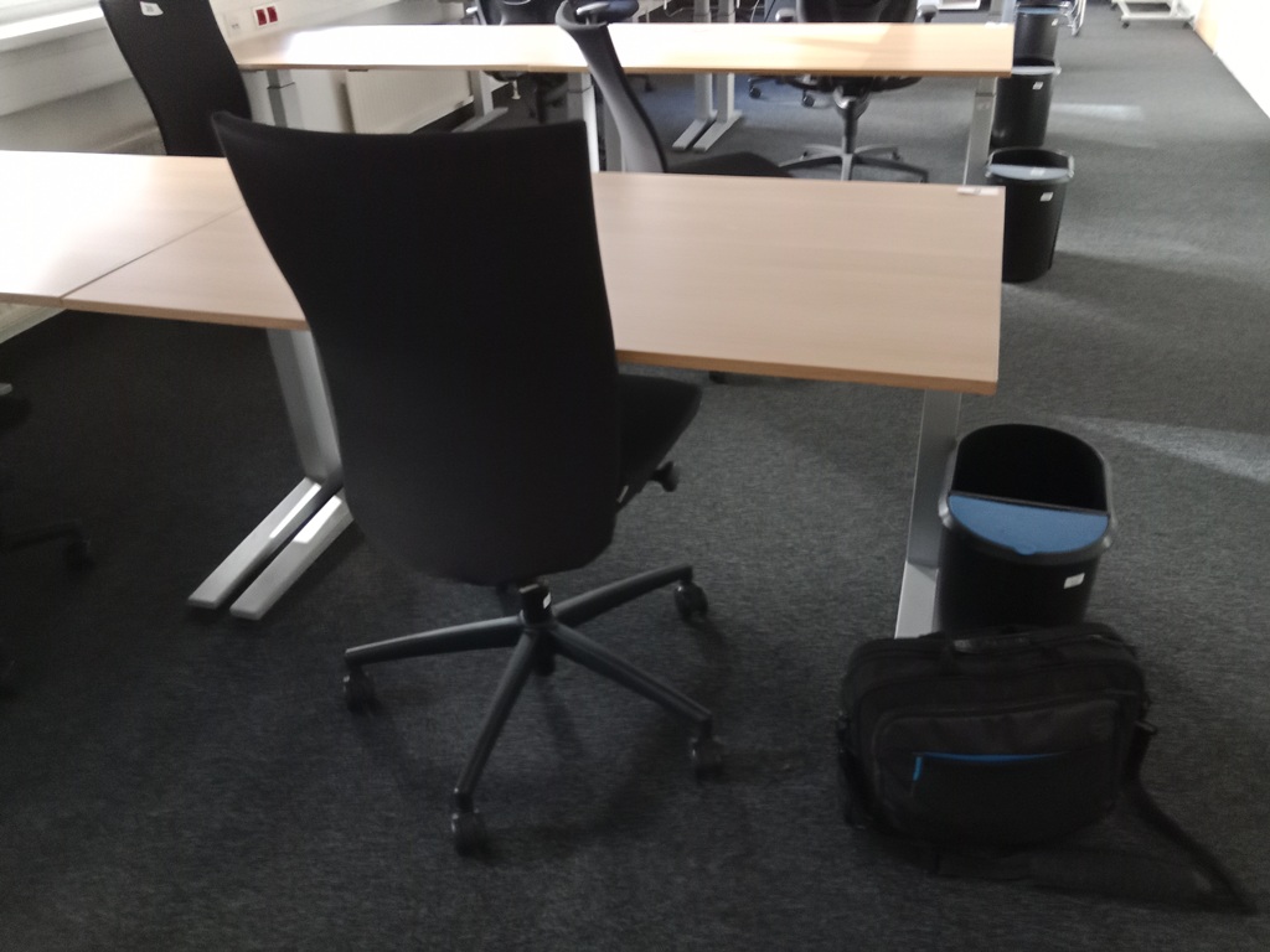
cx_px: 635
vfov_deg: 51.4
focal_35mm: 27
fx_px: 991
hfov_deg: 65.3
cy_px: 476
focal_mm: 3.65
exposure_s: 1/20
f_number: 2.2
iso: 694
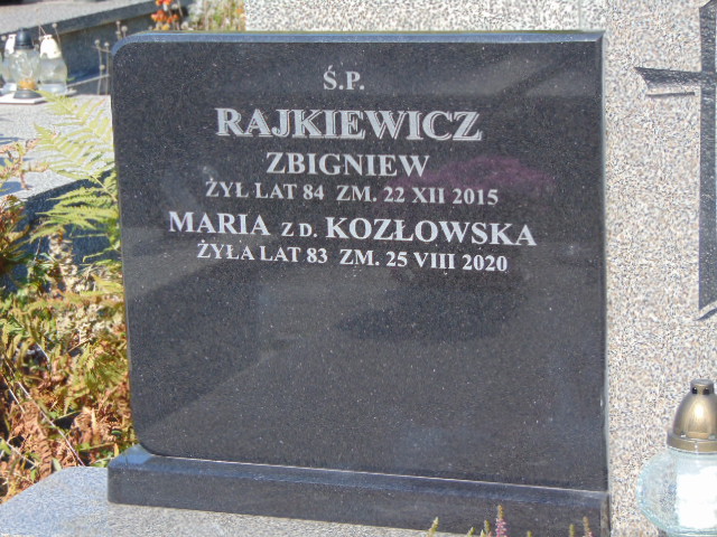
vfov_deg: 13.7
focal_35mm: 108
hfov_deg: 18.2
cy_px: 268
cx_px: 358
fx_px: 2237
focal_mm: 19.4
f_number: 3.9
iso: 80
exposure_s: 1/400
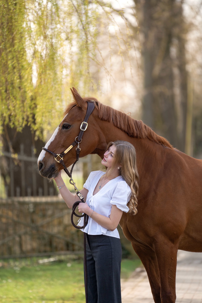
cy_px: 152
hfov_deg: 6.9
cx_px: 101
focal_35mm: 200
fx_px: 1683
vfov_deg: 10.3
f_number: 2.8
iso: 320
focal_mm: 200
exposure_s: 1/1600
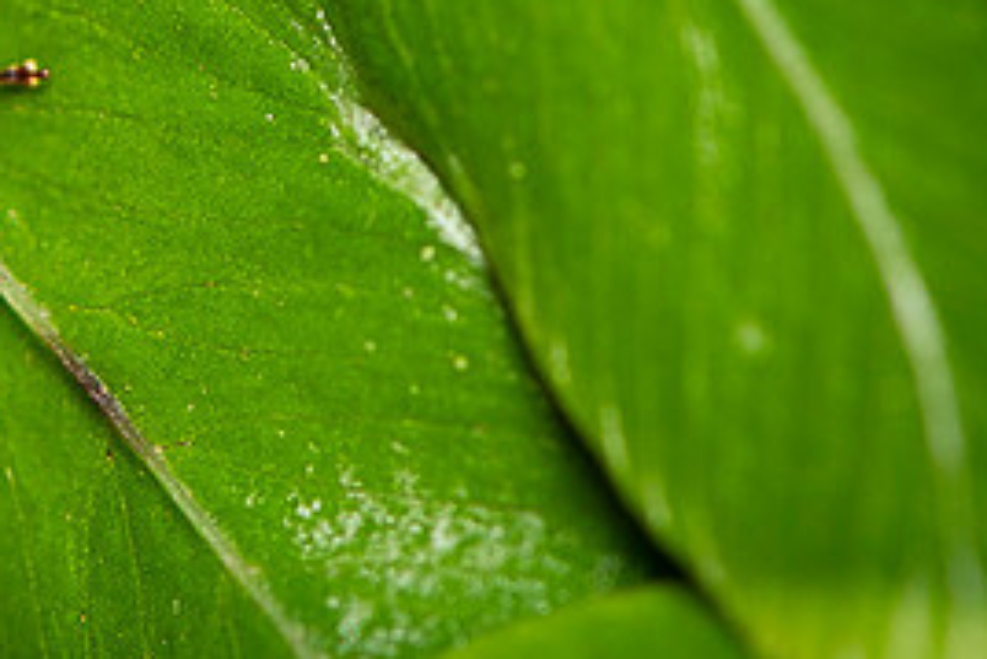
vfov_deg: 3.1
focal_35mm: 449
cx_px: -265
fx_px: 12316
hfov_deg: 4.6
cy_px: 188
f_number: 13
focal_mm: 105
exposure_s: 1/100
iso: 100
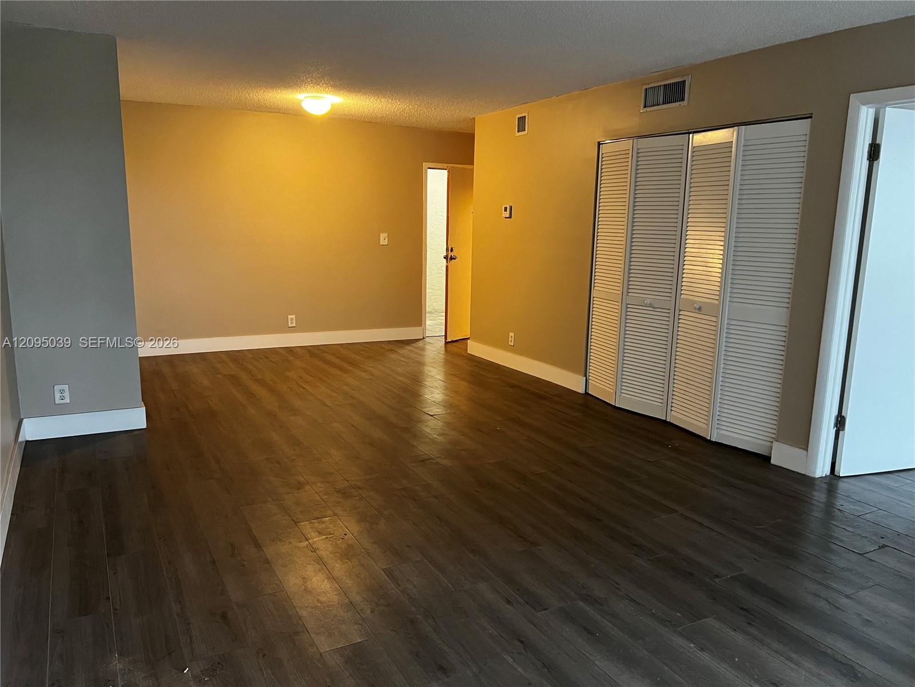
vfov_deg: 53.1
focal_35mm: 26
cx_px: 458
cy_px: 344
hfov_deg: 67.3
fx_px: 687
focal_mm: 5.7
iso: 500
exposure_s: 1/60
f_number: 1.5
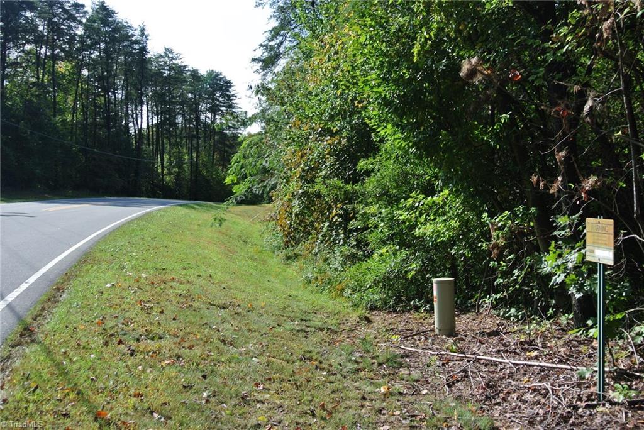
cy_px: 215
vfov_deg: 30.6
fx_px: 788
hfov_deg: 44.5
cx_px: 322
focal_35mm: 44
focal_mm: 16.3
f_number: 4.5
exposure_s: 1/500
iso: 100
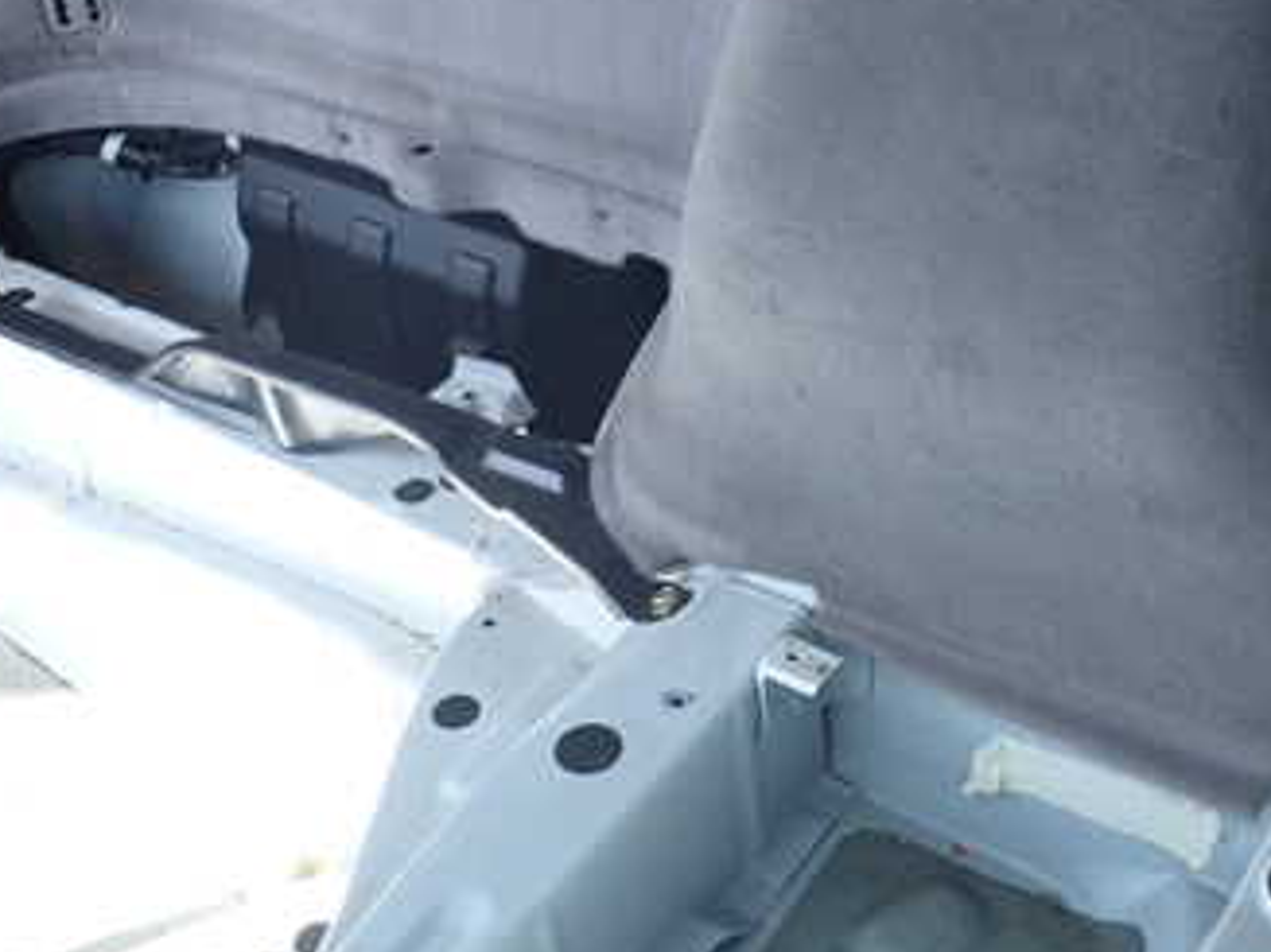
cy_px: 194
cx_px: 797
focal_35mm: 55
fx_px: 2019
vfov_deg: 26.1
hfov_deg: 34.8
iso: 100
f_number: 2.3
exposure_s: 1/250
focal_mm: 5.4
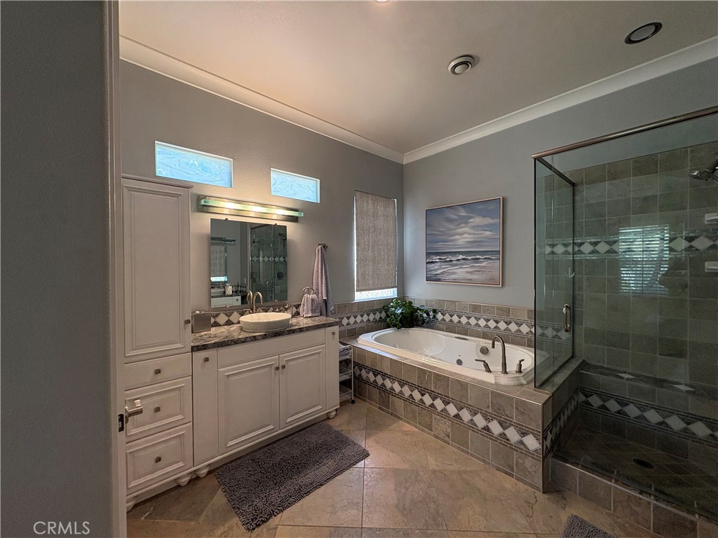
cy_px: 269
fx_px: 290
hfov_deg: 102.1
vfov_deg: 85.7
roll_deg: +0.3
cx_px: 359
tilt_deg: -0.7
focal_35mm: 14
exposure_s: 1/120
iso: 200
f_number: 2.2
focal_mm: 2.22
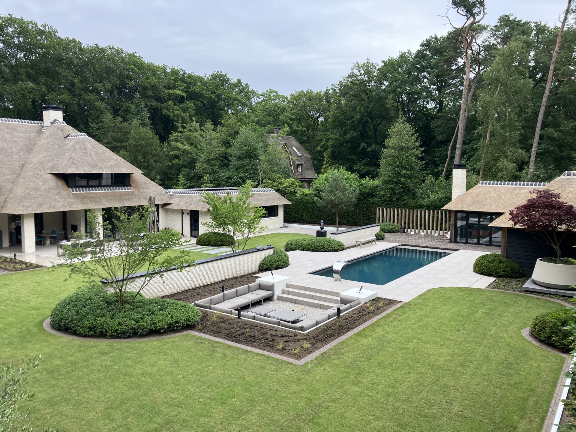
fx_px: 466
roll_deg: -1.3
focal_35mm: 28
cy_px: 216
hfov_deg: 63.4
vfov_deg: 49.7
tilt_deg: -5.9
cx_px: 288
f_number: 1.8
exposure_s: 1/445
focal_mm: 3.99
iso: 32
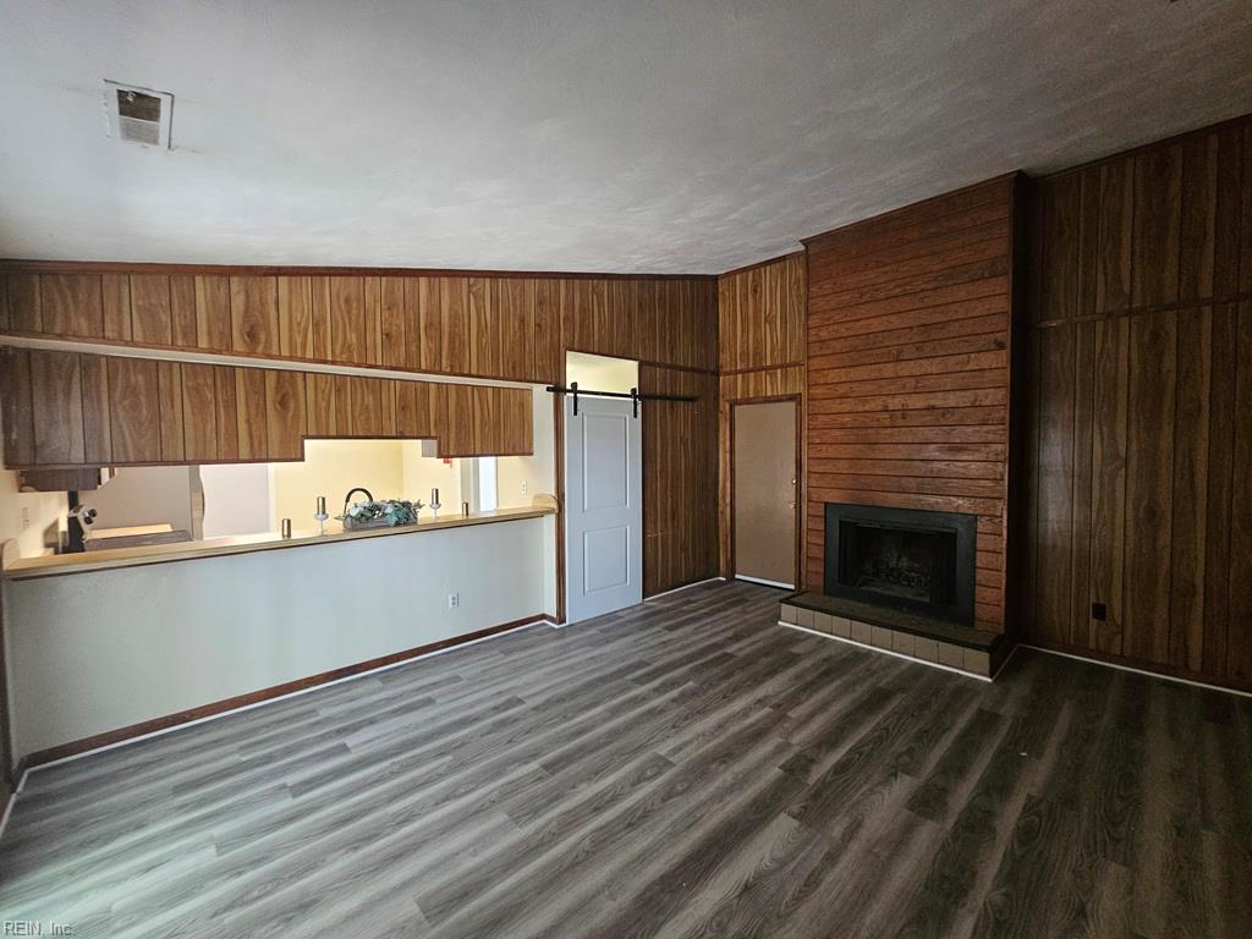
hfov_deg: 106.2
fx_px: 470
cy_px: 470
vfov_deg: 89.9
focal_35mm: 13
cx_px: 626
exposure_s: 1/30
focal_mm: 2.2
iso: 400
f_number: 2.2
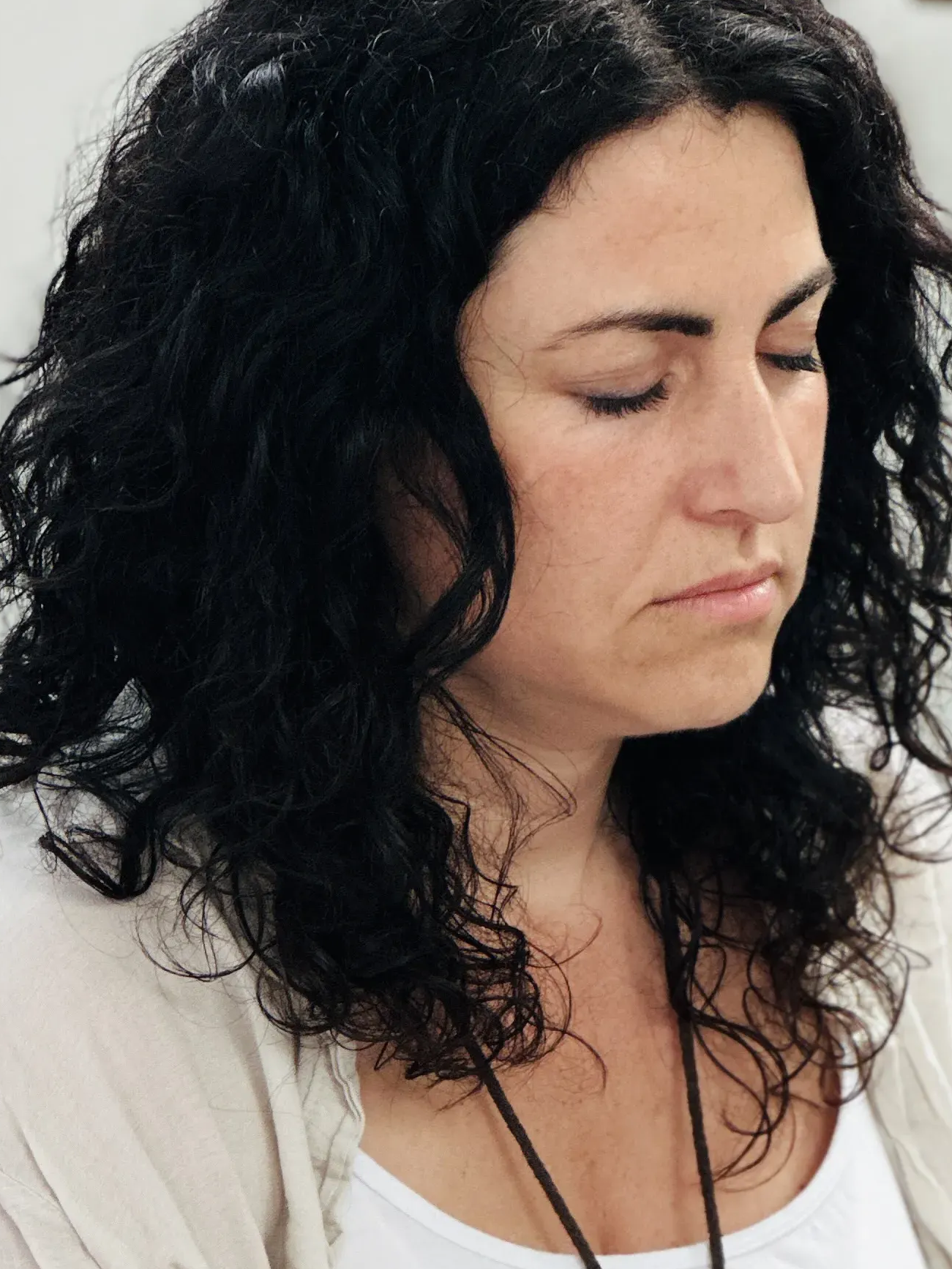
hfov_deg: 8.3
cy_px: 993
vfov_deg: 11.0
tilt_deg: -12.6
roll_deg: +1.2
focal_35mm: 179
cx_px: 733
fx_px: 6562
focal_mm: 9
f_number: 2.8
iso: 160
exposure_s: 1/50
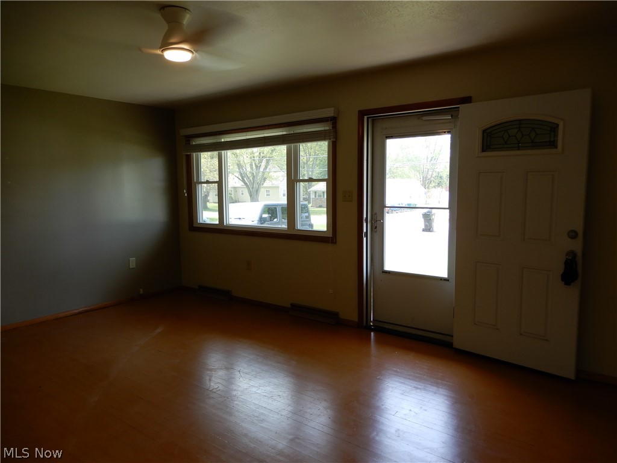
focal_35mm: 24
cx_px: 308
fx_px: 428
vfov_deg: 56.8
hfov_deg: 71.6
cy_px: 232
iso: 80
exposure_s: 1/50
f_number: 3.4
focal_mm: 4.3
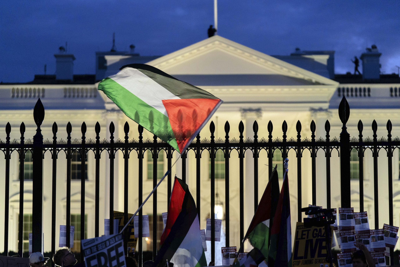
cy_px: 134
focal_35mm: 115
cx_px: 200
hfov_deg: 17.8
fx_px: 1278
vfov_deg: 11.9
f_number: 2.8
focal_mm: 115
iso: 2500
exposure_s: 1/320
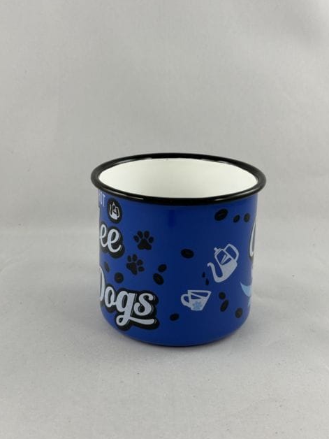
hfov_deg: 28.6
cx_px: 159
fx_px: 646
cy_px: 216
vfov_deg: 37.5
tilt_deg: -18.7
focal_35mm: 51
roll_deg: -1.2
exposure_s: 1/100
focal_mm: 6.86
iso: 50
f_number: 1.78
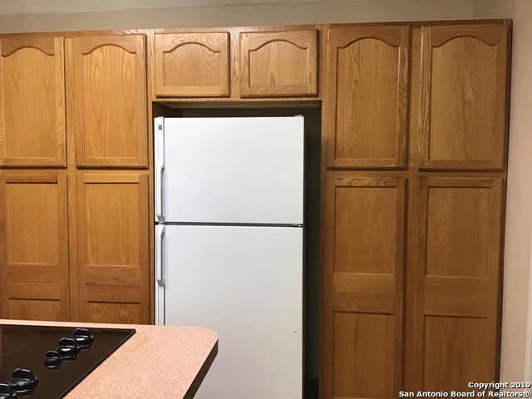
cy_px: 200
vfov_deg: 45.4
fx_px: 476
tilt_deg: -1.4
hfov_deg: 58.4
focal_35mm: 31
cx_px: 266
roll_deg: +0.1
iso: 64
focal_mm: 3.3
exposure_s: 1/30
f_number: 2.4
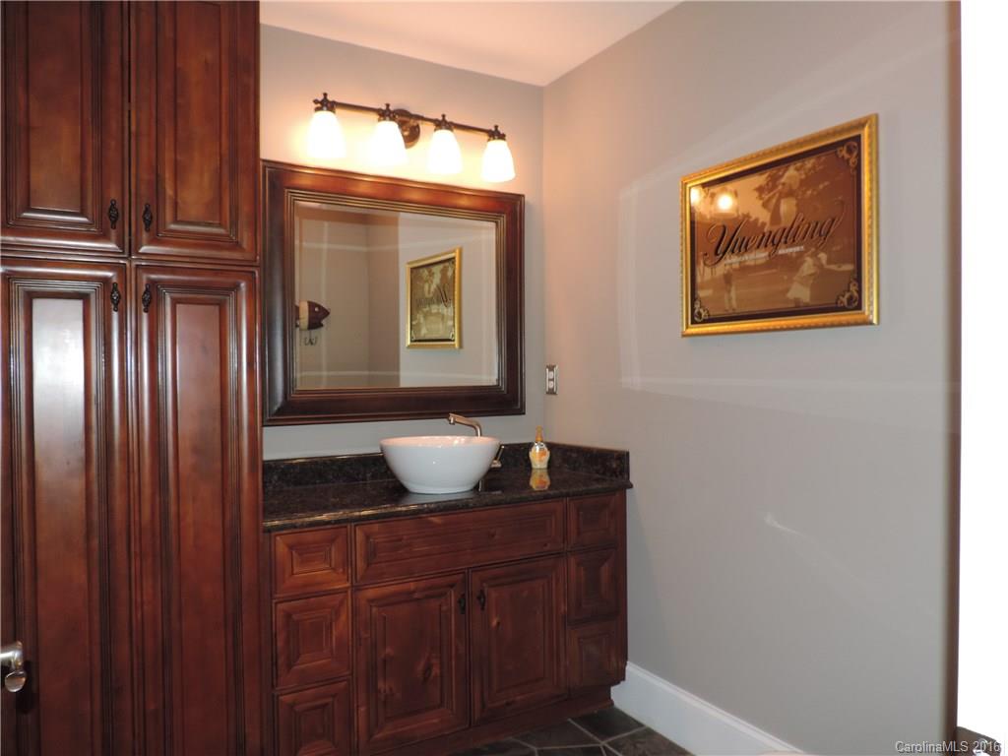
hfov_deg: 71.6
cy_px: 378
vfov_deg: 56.8
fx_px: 699
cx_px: 504
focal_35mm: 24
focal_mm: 4.3
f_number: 3
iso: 200
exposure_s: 1/30
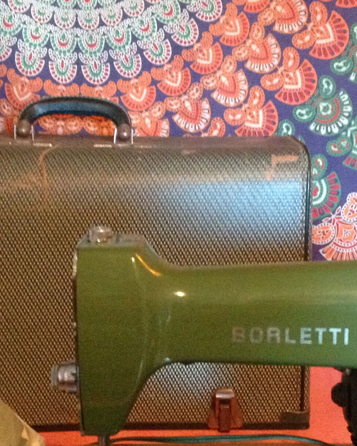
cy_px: 261
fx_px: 964
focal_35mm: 73
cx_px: 243
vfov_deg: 26.0
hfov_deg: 20.9
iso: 640
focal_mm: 4.28
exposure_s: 1/15
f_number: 2.4
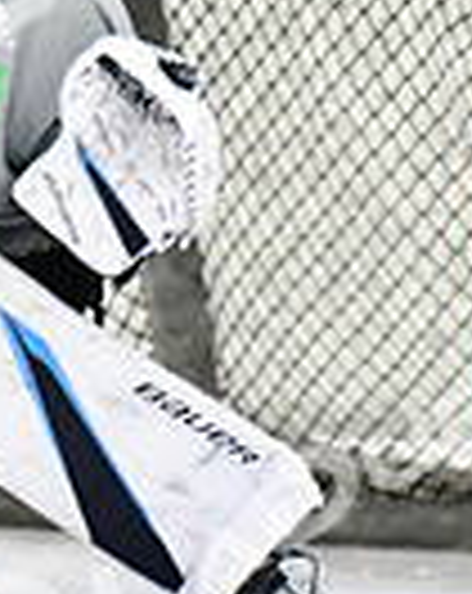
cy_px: 11
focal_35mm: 1178
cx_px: -126
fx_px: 20642
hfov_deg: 1.3
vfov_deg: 1.6
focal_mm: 190
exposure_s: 1/1600
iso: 6400
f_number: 2.8
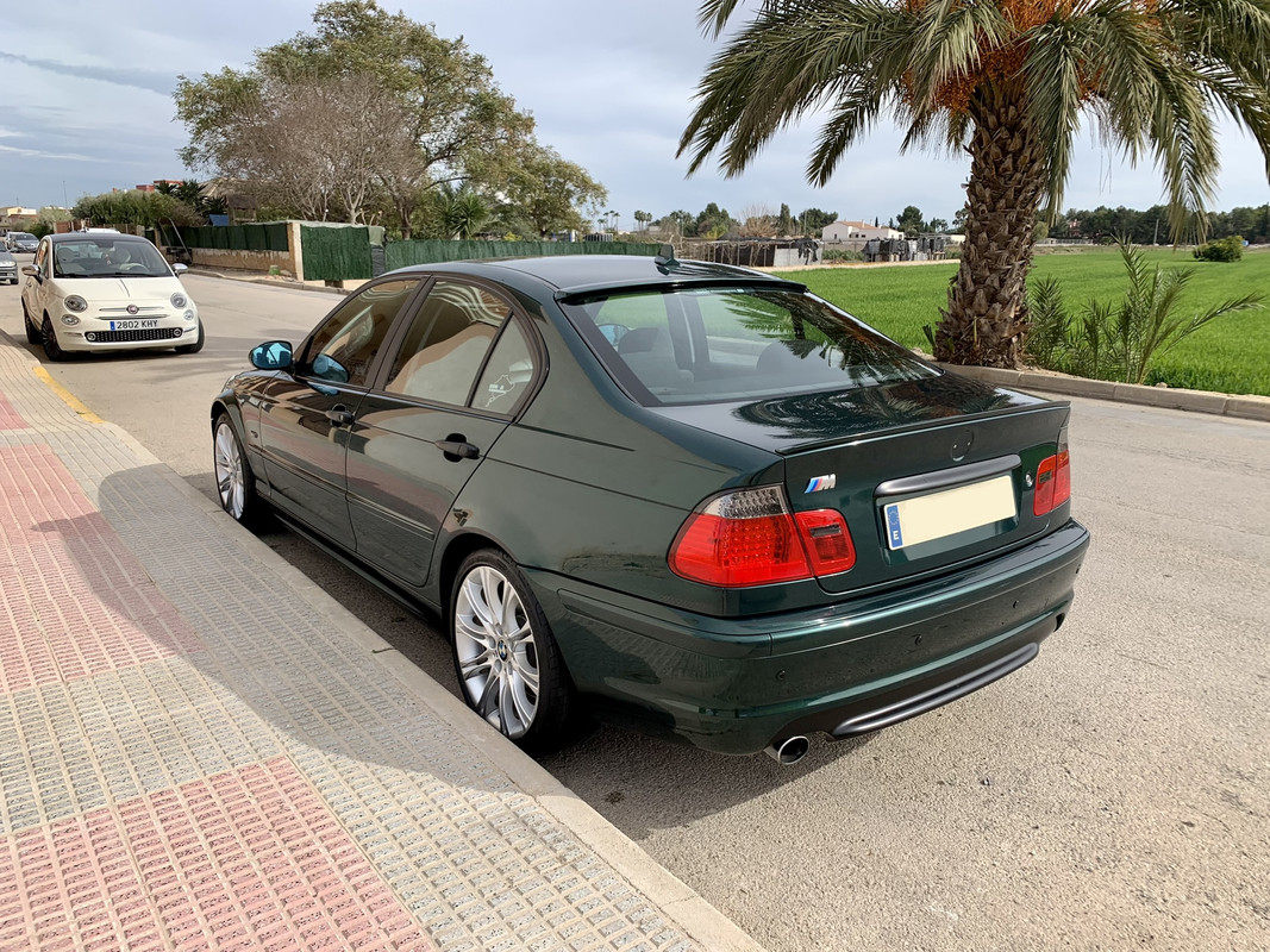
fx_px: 954
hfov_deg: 67.3
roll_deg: -0.9
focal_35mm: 26
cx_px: 635
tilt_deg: -12.3
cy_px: 476
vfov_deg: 53.1
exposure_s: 1/1880
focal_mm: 4.25
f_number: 1.8
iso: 25
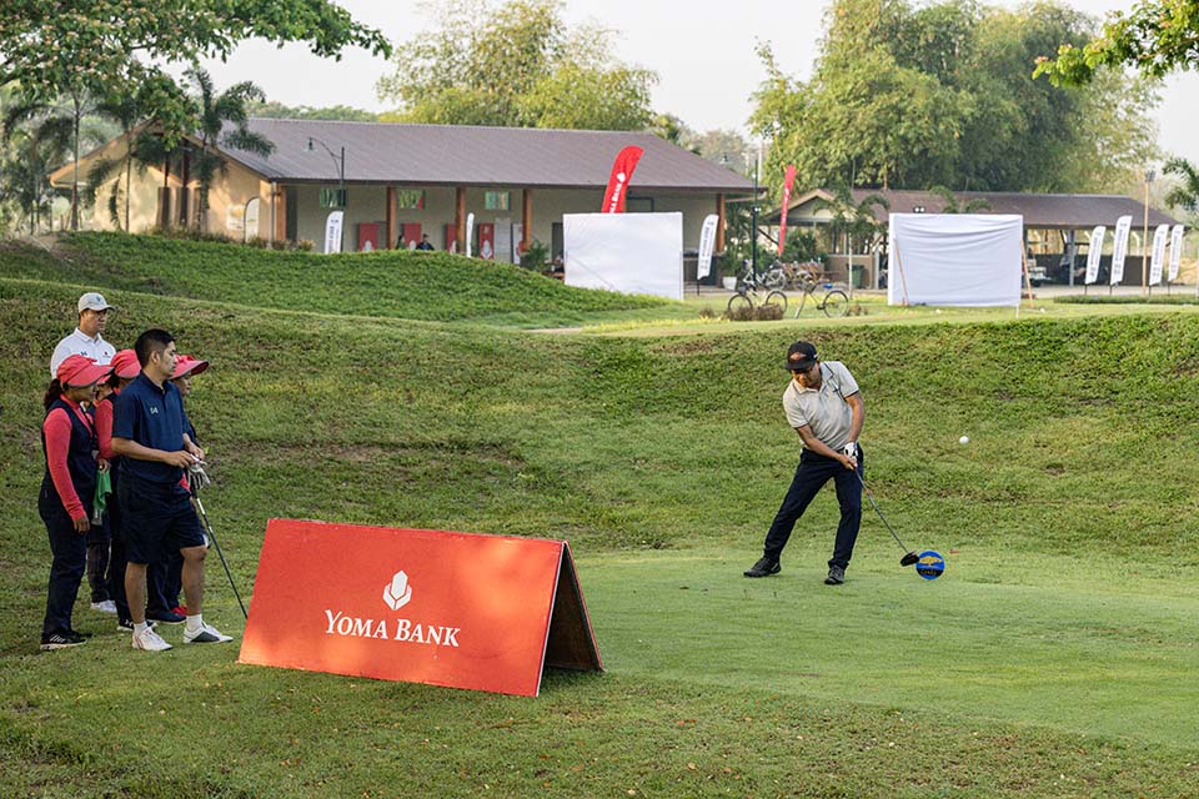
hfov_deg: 21.5
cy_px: 400
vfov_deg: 14.4
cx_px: 600
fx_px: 3164
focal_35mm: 95
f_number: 5.6
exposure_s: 1/2500
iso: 4500
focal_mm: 95
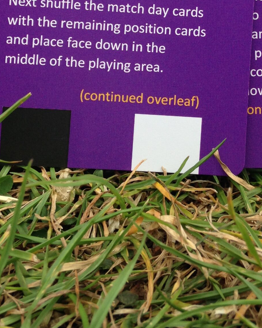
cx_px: 166
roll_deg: -0.9
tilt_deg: -25.2
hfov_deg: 21.2
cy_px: -10
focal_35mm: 72
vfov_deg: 25.0
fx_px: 698
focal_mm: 4.12
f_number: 2.4
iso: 50
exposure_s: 1/170
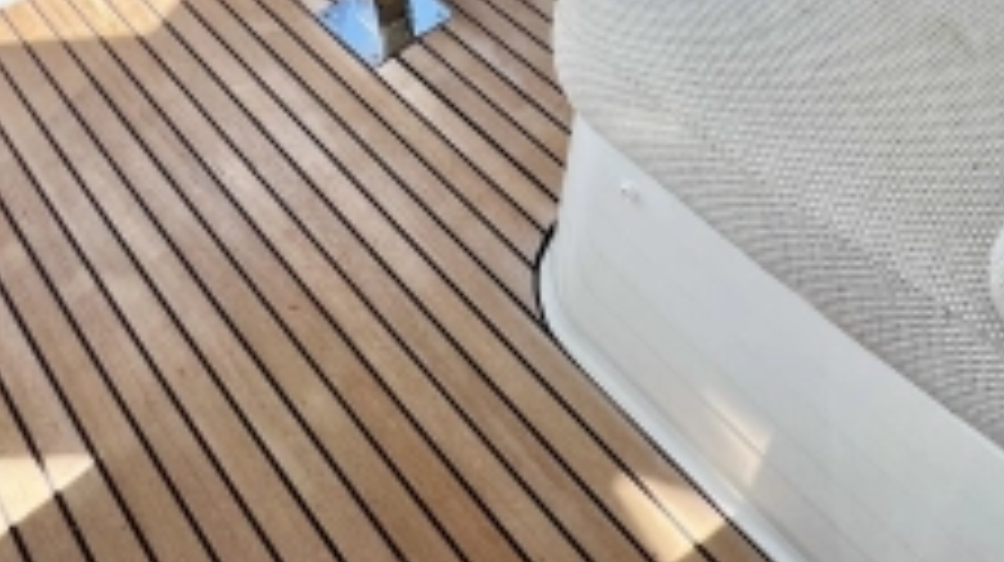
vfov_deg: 27.4
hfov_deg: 56.4
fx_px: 931
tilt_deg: -35.9
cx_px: 581
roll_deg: -2.0
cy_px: -191
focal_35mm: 35
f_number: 1.8
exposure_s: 1/234
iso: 32
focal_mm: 1.57
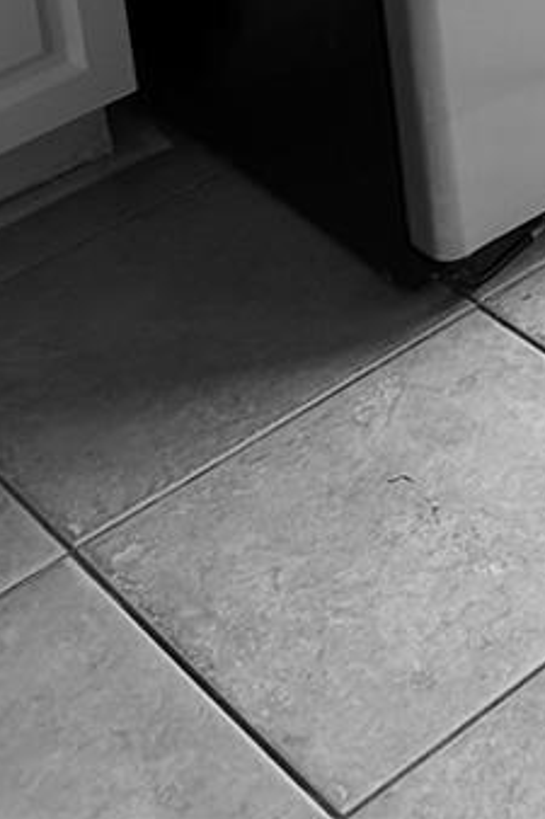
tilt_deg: -12.1
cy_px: -630
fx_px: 2182
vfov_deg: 17.5
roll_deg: +1.2
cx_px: 974
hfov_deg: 12.9
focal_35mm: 96
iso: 50
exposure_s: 1/733
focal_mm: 5.7
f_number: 1.5
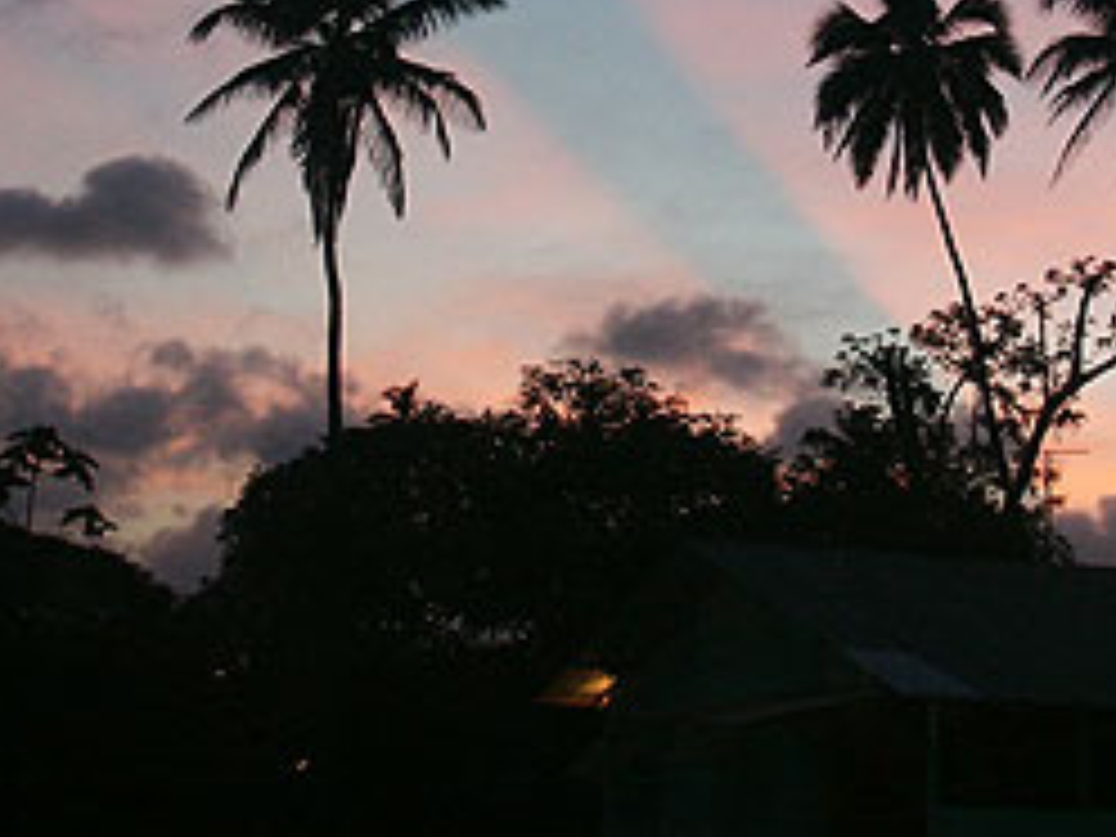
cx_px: 608
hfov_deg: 24.4
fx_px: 2579
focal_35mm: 80
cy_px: 140
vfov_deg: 18.2
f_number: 3.6
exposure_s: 1/45
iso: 200
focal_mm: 9.11
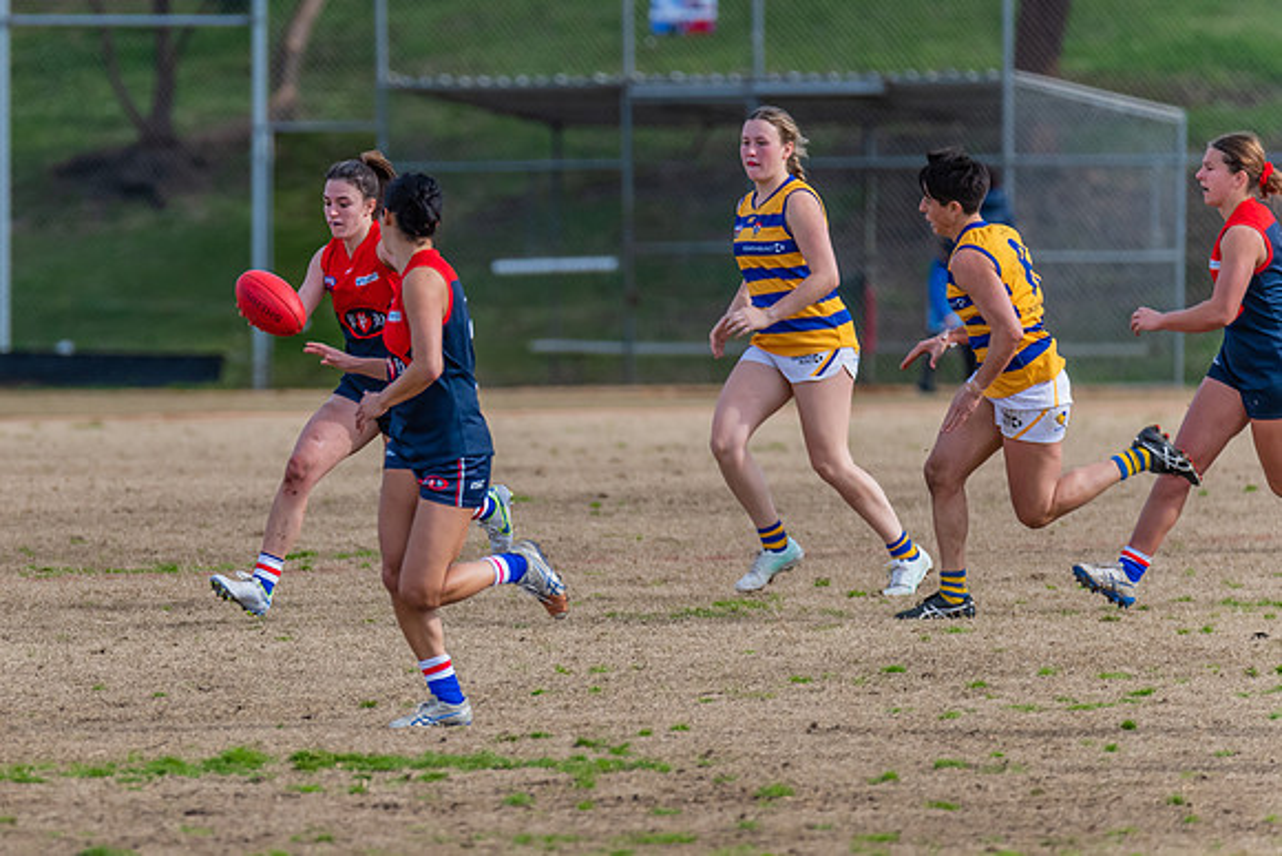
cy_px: 444
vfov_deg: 2.0
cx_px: 336
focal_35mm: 682
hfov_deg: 3.0
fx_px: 24286
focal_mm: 460
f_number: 7.1
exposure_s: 1/1600
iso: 800
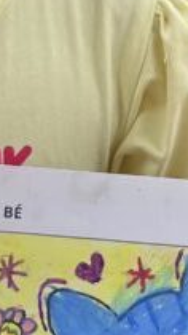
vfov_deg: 15.7
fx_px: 1197
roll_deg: -3.7
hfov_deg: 8.8
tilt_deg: -26.9
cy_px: 14
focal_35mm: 135
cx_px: -65
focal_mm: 5.1
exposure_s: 1/100
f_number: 1.6
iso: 40
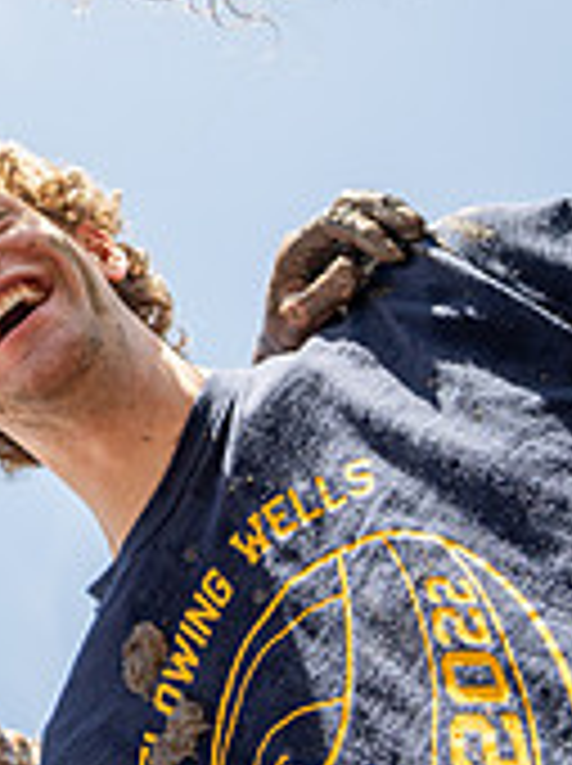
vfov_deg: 39.7
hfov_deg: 24.6
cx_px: -279
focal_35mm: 46
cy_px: 160
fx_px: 1016
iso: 100
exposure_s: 1/500
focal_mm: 14
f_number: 4
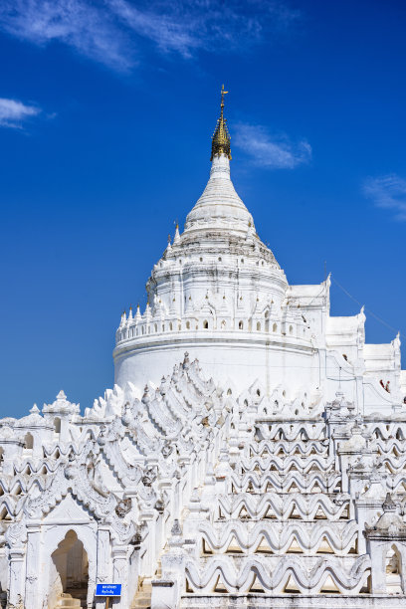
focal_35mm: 52
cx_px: 203
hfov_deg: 26.0
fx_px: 880
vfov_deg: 38.2
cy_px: 304
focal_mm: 52
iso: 64
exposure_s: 1/125
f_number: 8
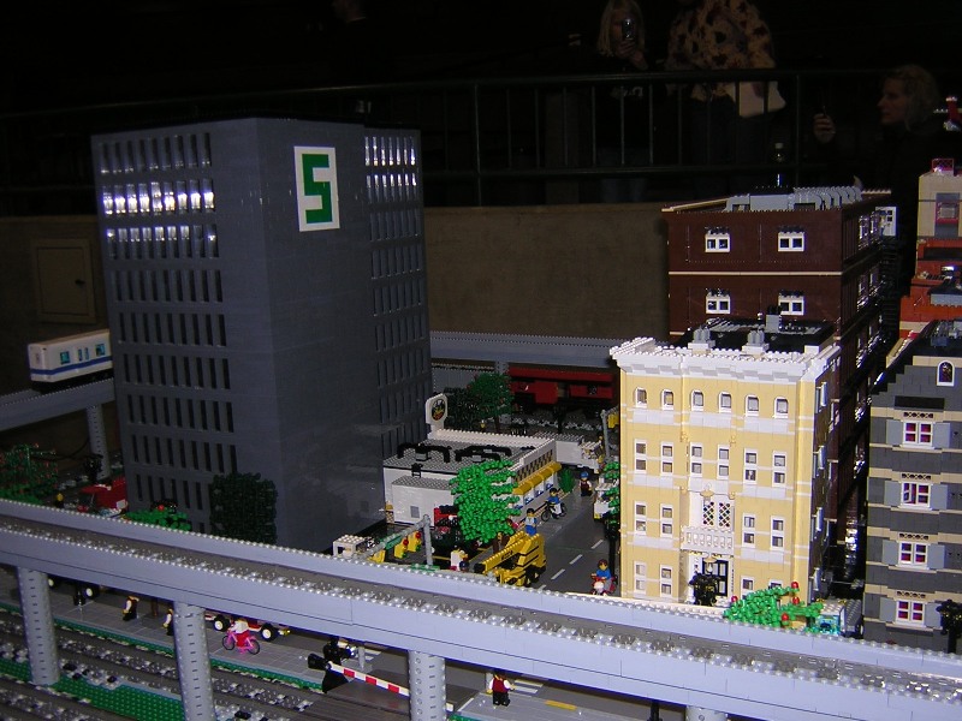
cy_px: 360
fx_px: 1000
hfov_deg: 51.4
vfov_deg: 39.7
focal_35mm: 36
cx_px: 481
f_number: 2.6
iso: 100
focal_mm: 4.7
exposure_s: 1/60.1
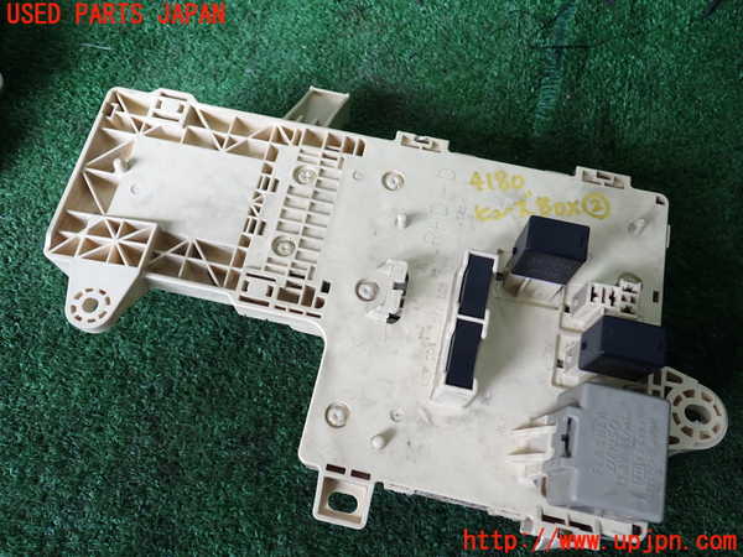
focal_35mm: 30
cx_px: 372
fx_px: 644
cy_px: 278
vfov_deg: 46.8
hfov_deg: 60.0
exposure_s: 1/125
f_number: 2.3
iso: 125
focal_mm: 5.4
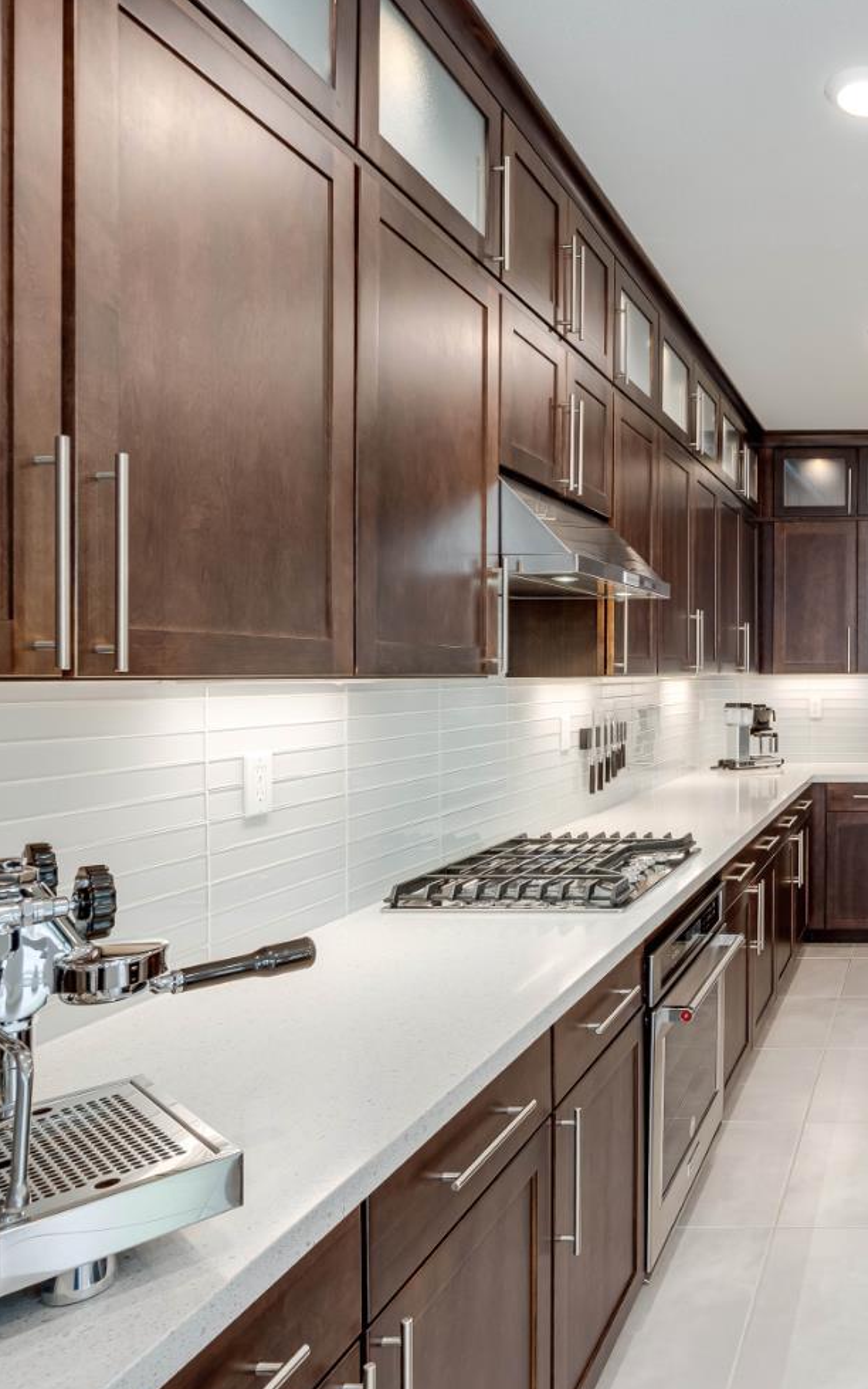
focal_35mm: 25
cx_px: 901
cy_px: 704
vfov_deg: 72.5
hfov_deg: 41.6
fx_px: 945
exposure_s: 1/125
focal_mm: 16
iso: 400
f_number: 11
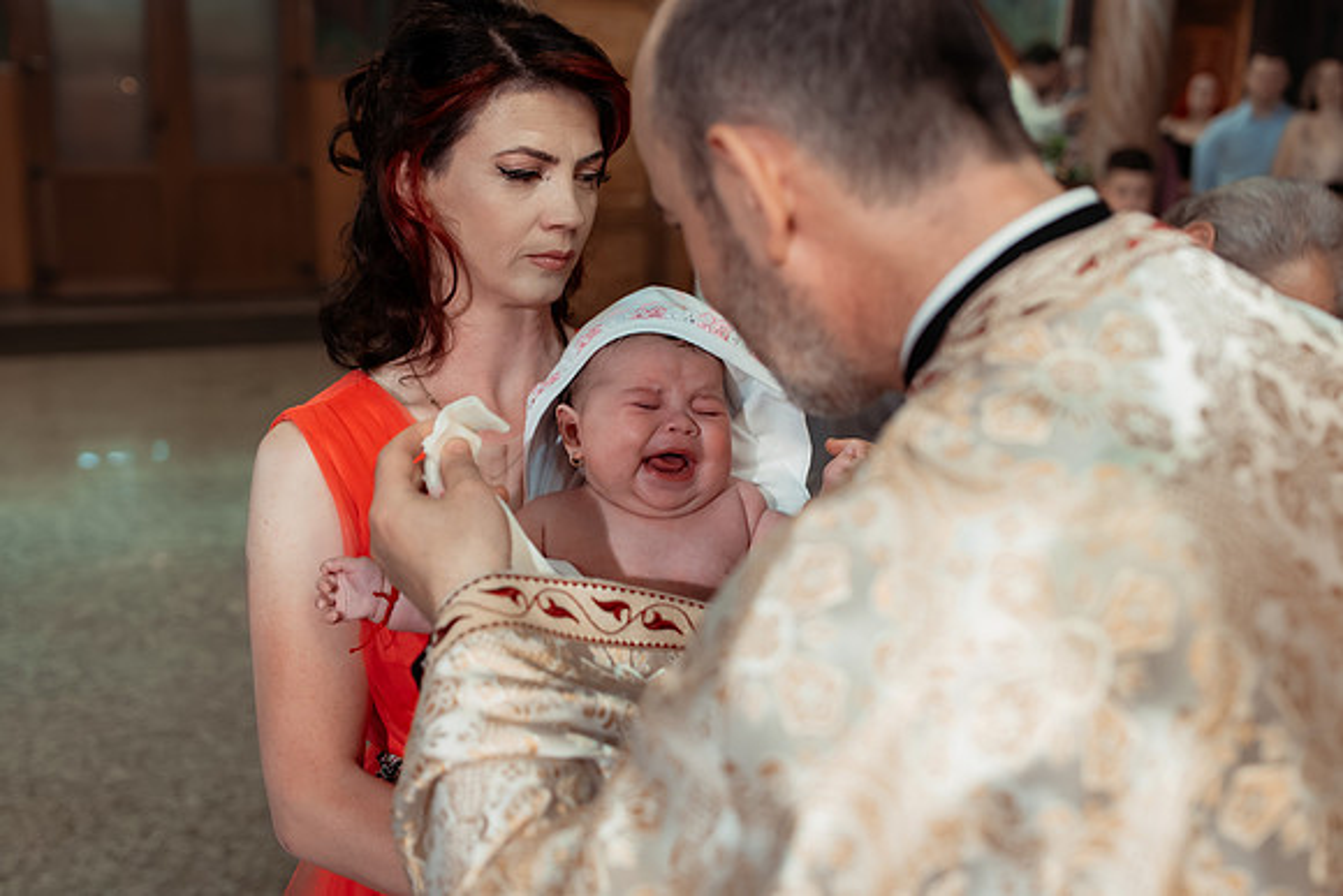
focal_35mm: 37
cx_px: 649
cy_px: 449
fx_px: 1383
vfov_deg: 35.9
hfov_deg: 51.8
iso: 1600
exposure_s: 1/160
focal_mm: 35
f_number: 2.8
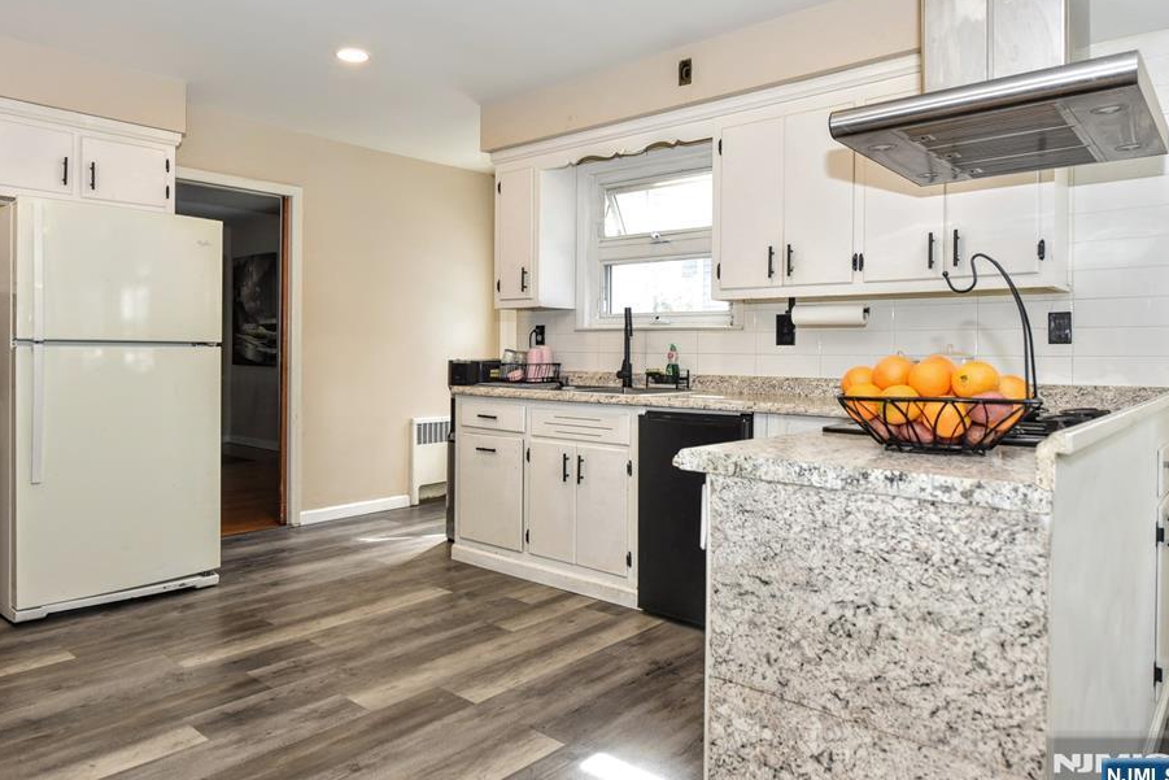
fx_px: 812
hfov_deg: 71.2
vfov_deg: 51.2
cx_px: 515
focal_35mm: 25
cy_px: 351
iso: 800
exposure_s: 1/100
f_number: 5
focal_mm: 22
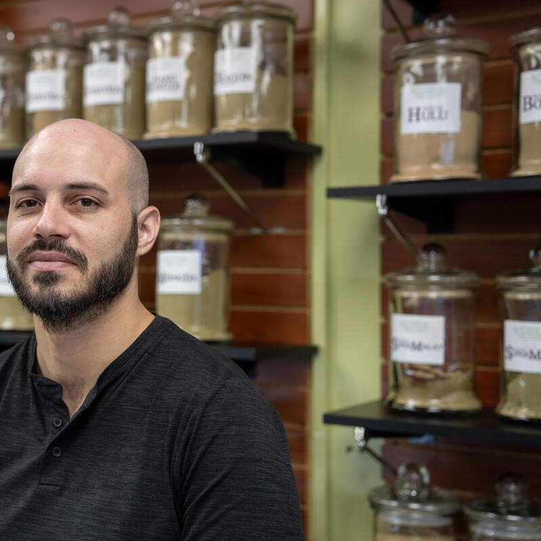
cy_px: 270
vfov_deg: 28.6
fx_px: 1061
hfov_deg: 28.4
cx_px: 168
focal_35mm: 60
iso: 800
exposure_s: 1/250
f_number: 2.8
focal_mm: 47
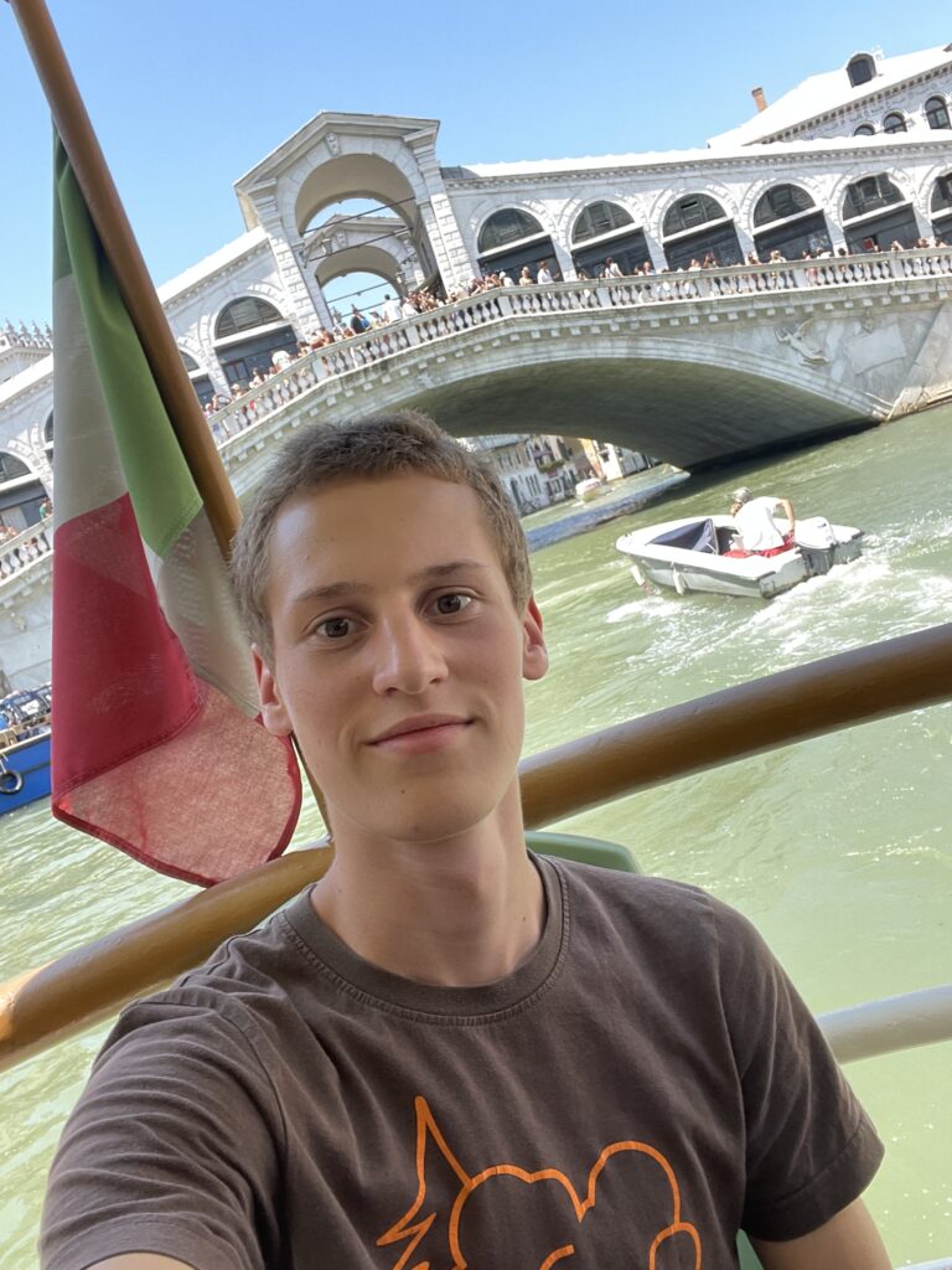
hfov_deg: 46.8
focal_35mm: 30
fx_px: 1100
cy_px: 635
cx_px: 476
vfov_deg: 60.0
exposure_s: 1/121
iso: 25
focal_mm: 2.71
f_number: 2.2
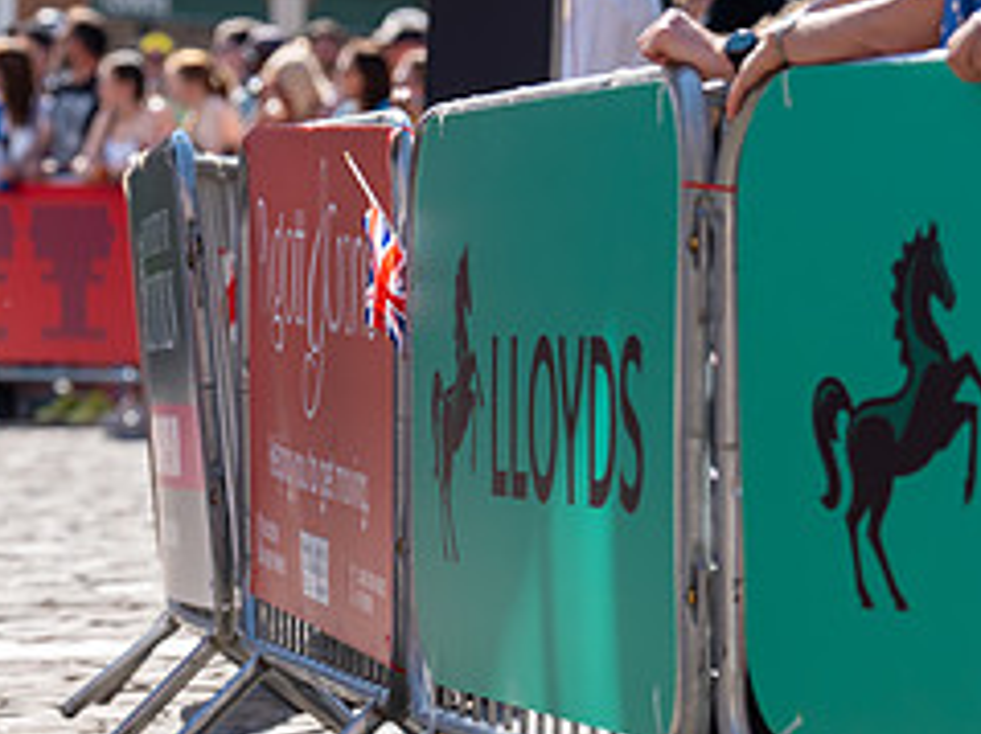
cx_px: -148
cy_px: 215
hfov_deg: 6.9
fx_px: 8073
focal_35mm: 285
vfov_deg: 5.2
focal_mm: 122
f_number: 3.5
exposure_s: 1/1000
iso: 160
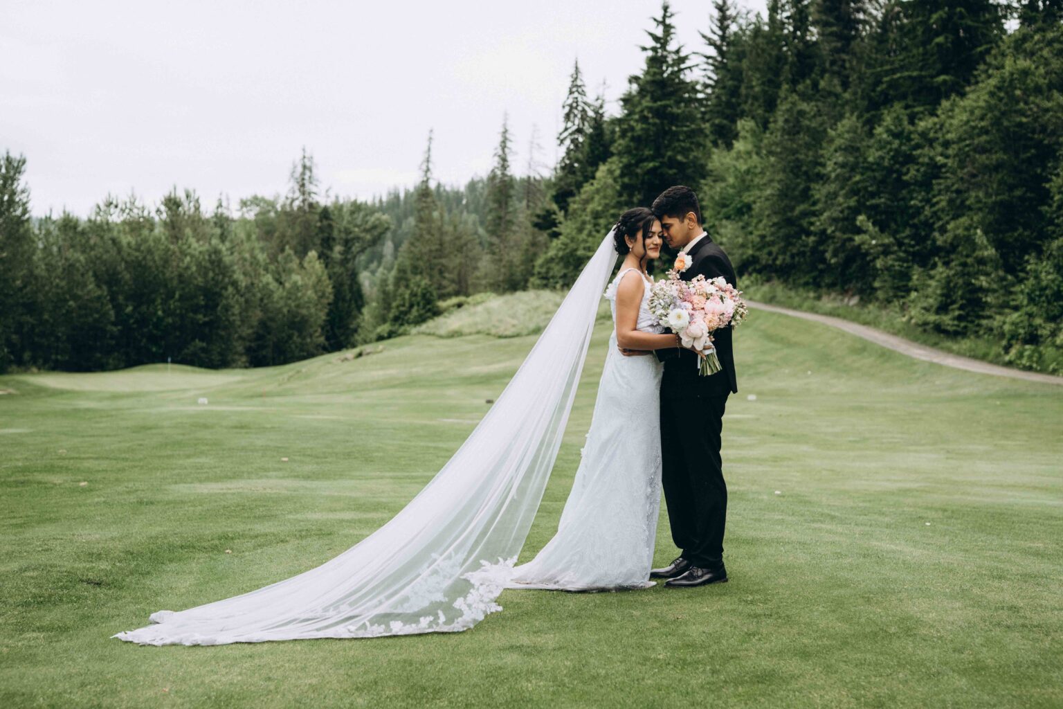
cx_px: 532
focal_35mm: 50
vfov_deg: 27.0
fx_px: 1476
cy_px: 354
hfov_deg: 39.6
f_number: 2.8
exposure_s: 1/400
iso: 100
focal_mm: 50
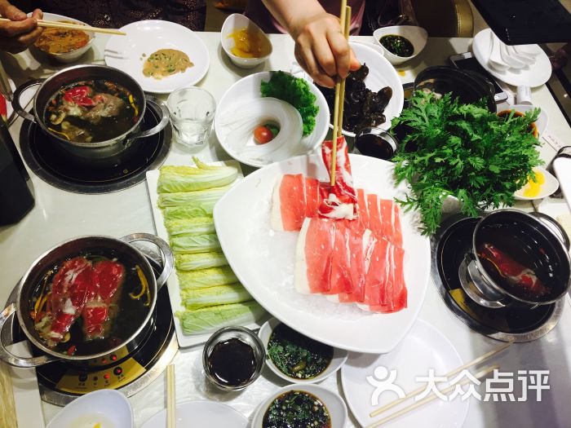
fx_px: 478
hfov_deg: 61.7
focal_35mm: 29
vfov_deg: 48.2
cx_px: 286
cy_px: 214
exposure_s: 1/33
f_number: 2.2
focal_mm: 4.15
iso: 25
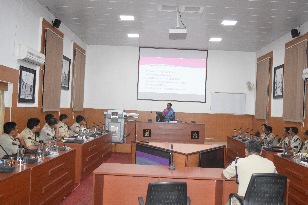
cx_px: 163
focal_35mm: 39
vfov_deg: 34.6
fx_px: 330
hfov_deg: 50.0
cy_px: 108
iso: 3200
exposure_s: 1/200
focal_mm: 23
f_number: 4
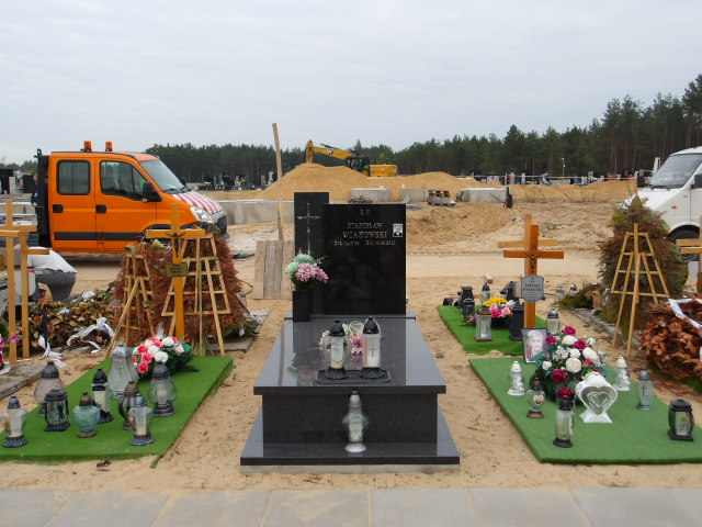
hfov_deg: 54.0
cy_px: 264
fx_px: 690
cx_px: 351
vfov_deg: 41.8
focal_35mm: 34
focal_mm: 6.1
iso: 100
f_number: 3.3
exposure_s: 1/510
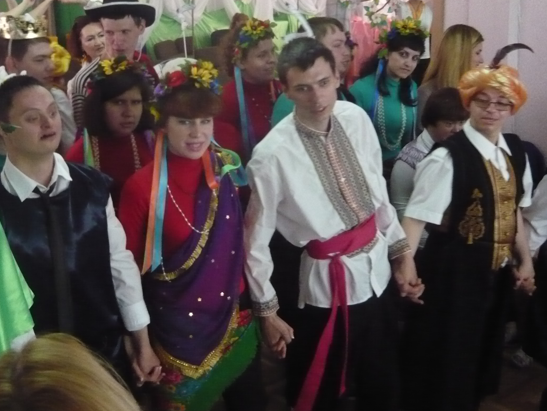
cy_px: 128
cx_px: 197
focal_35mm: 52
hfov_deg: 36.5
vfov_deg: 27.8
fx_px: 822
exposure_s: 1/50
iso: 800
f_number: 2.8
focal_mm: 5.5
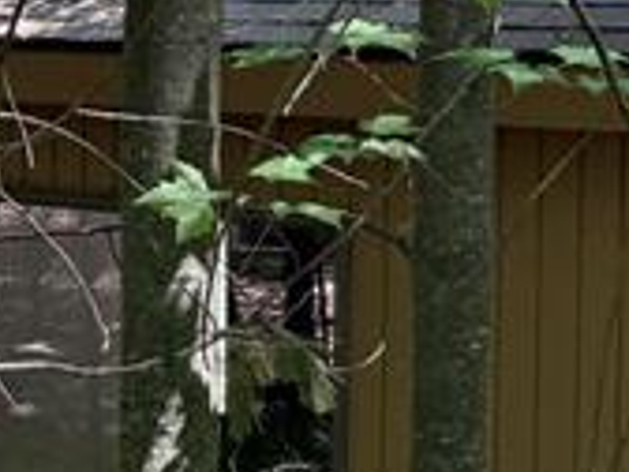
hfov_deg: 11.7
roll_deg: -0.9
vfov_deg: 10.1
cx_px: -745
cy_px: 19
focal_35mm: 146
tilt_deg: -0.7
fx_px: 2653
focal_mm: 6.76
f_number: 1.78
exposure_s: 1/233
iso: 100
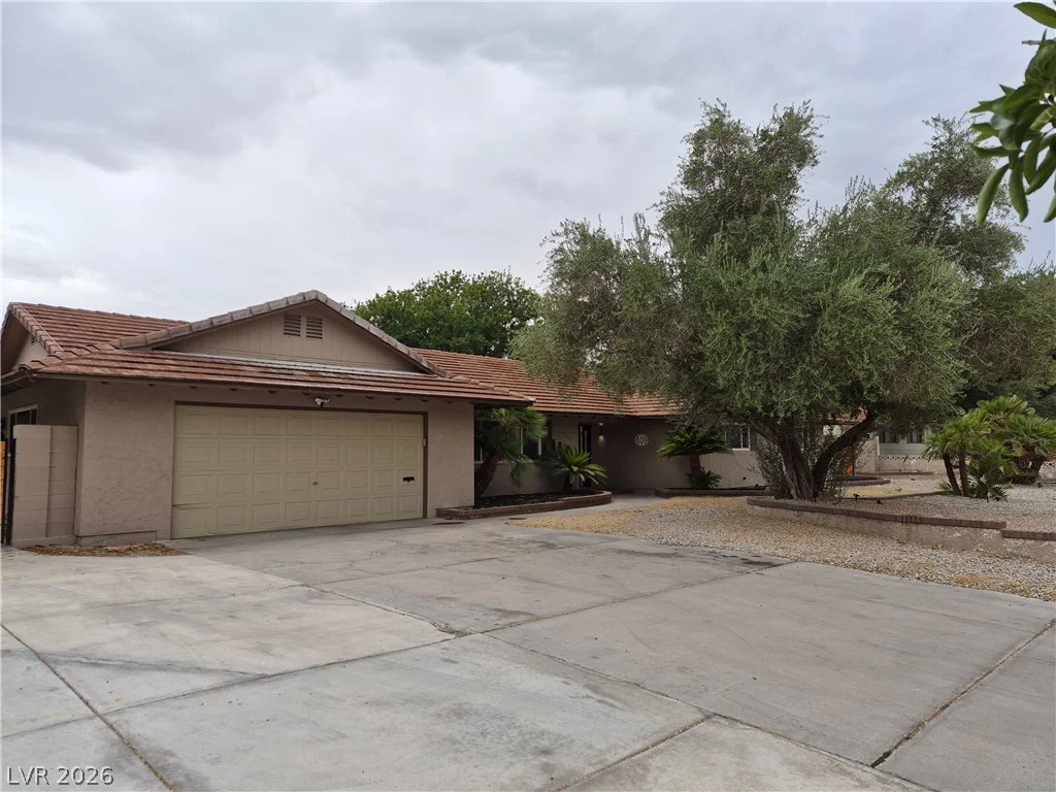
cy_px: 396
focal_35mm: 23
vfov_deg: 58.9
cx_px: 528
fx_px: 702
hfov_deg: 73.9
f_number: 1.8
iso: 80
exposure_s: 1/1240
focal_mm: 5.4
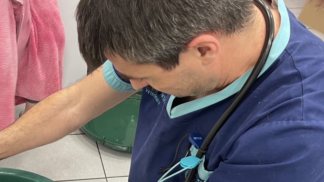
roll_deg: +1.6
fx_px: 421
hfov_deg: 40.0
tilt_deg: -44.6
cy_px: 173
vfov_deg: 23.6
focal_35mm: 49
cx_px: 56
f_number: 1.6
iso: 80
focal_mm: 5.1
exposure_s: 1/50
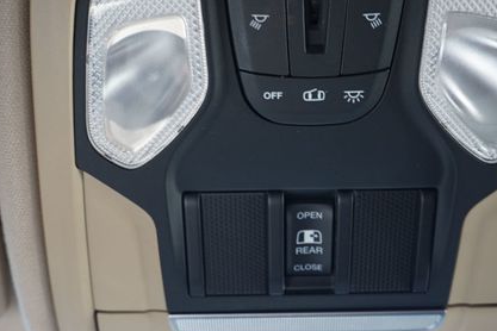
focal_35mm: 46
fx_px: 635
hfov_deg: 42.7
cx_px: 278
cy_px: 138
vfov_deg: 29.2
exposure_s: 1/60
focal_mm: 20
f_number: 4
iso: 160
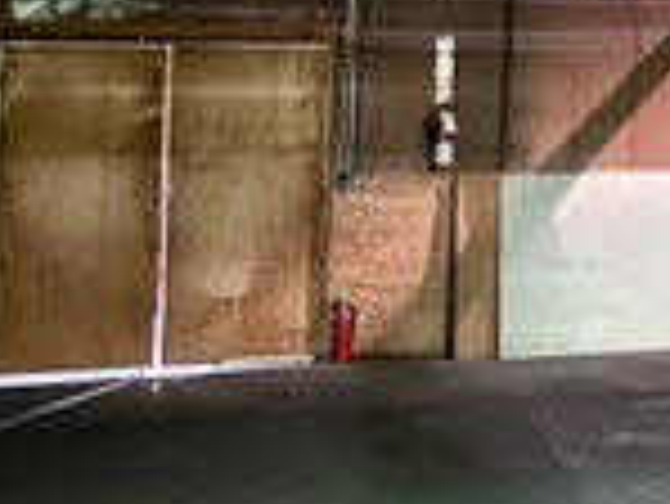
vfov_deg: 14.1
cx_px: 1322
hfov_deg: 15.4
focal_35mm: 103
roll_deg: +0.2
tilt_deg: +5.1
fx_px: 1995
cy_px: -36
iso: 2500
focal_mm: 6.76
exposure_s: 1/9
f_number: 1.78
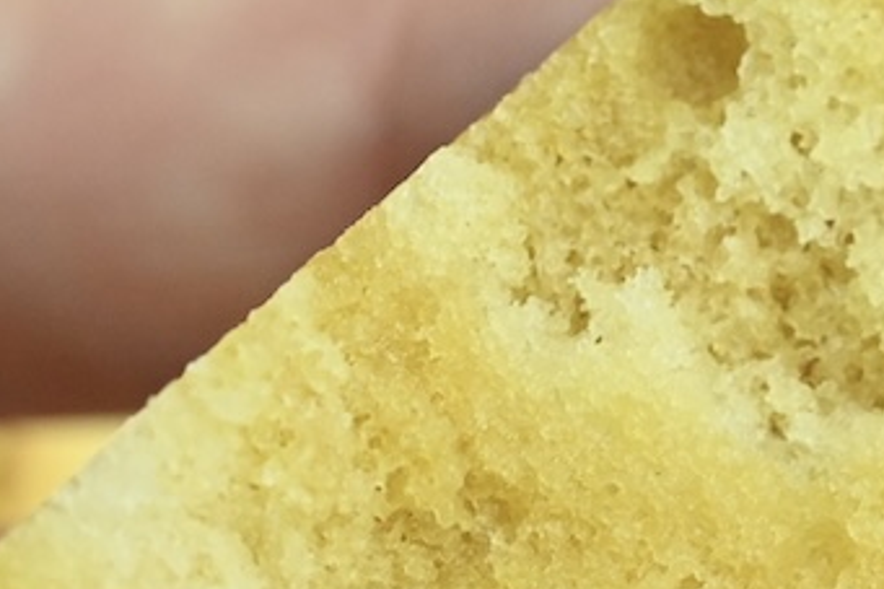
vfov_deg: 7.8
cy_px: 448
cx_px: 664
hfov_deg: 11.7
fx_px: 4319
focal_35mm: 176
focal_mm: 60
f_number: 13
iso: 3200
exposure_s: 1/125
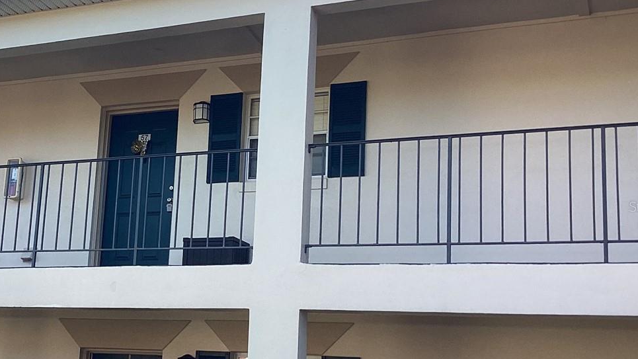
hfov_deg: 36.4
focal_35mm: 56
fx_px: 947
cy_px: 206
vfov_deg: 21.4
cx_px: 163
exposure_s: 1/331
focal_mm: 3.3
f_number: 2.4
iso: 25
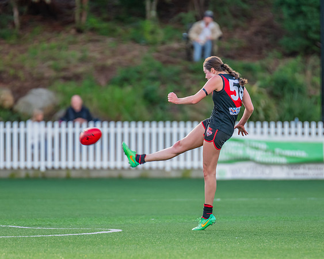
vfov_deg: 2.3
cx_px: 194
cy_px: 148
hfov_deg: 2.9
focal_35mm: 679
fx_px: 6507
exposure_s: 1/800
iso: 800
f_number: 4
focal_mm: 420
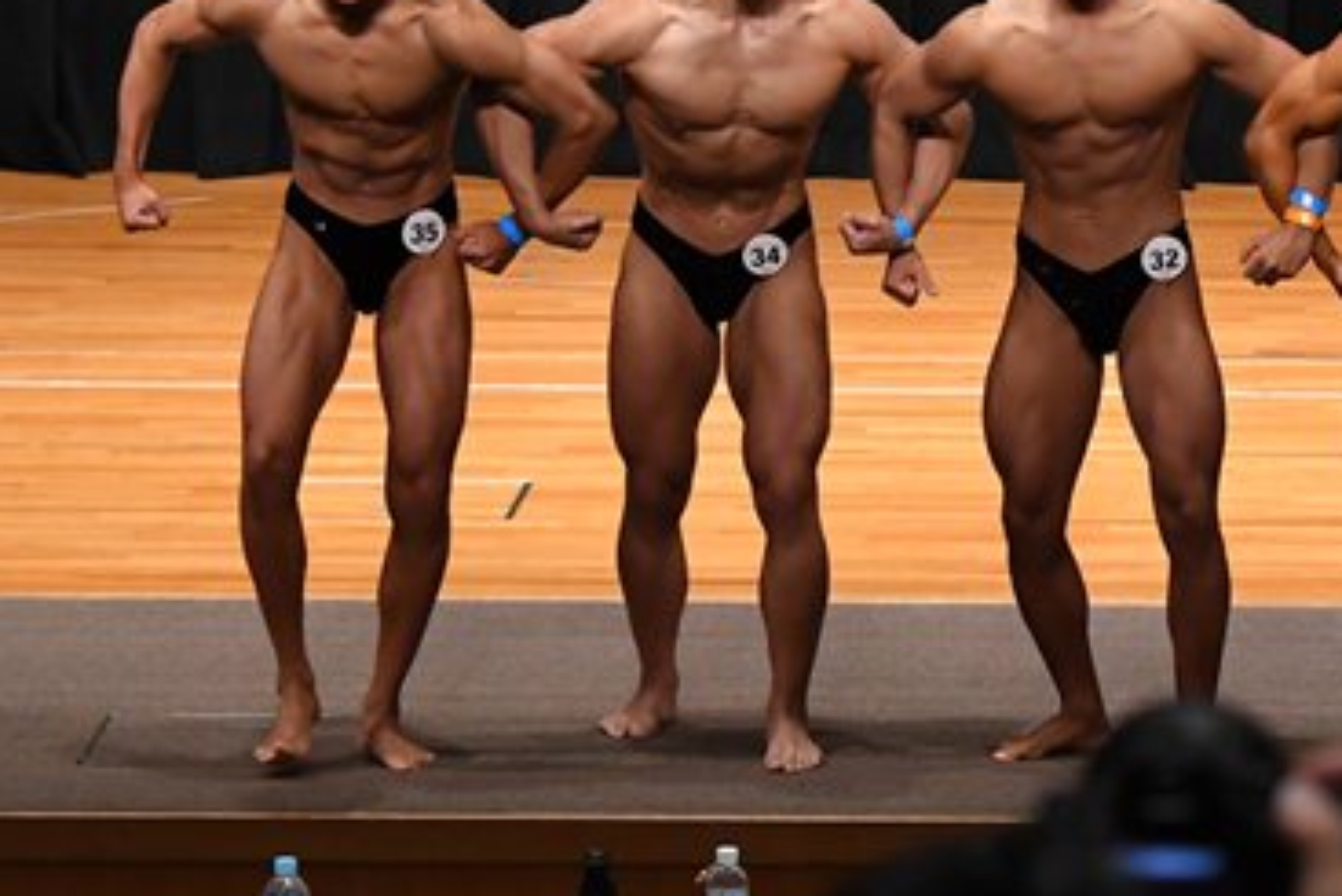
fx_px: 10852
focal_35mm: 291
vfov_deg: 4.7
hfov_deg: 7.1
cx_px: 1201
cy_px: 245
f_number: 5.6
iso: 4000
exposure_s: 1/400
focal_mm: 92
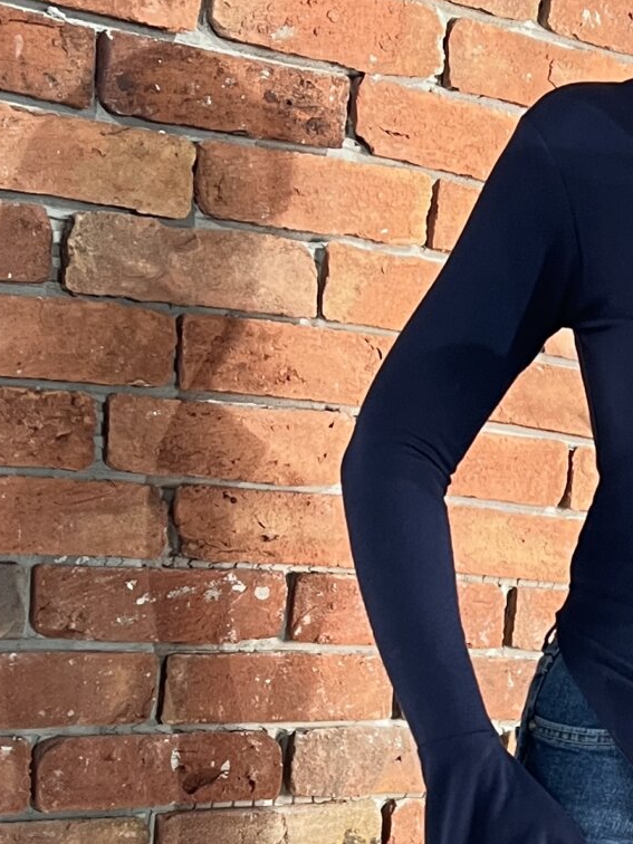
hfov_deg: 16.0
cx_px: 794
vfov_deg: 21.7
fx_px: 2146
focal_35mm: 88
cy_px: 765
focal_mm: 5.7
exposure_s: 1/50
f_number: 1.5
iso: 200
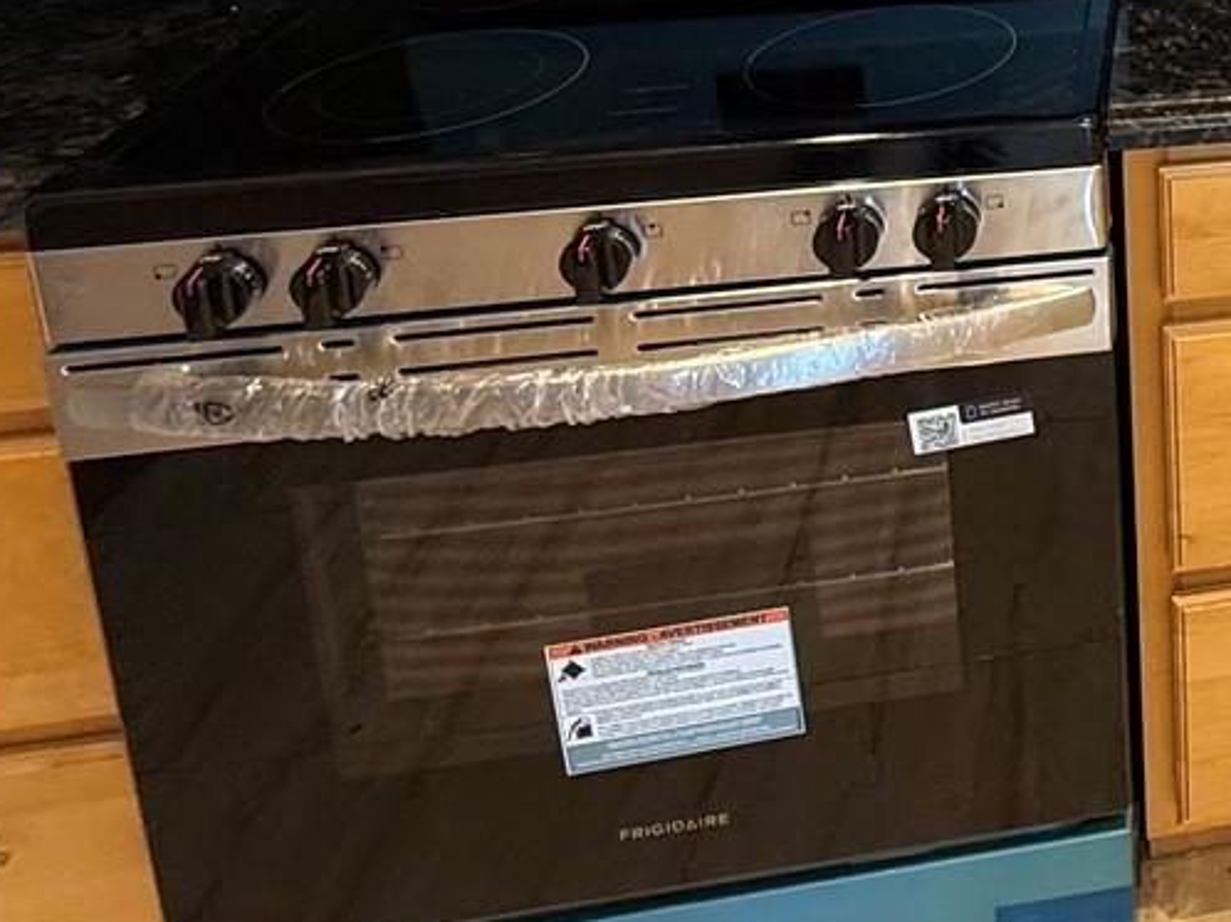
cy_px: -247
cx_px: 1547
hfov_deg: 32.9
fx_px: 1600
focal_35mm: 45
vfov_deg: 27.4
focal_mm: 2.22
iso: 200
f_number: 2.2
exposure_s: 1/60
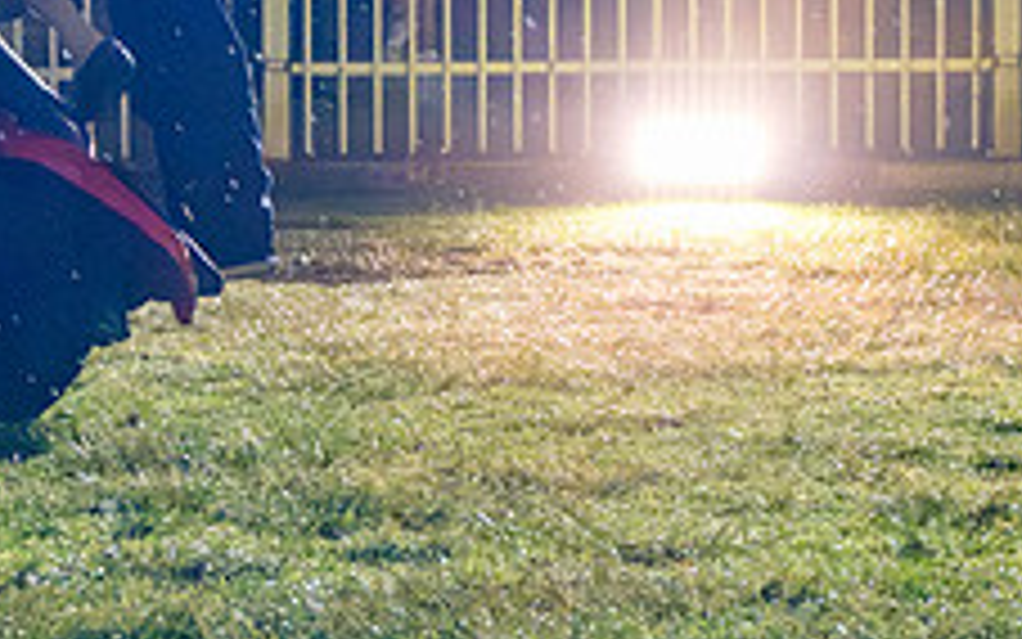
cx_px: -113
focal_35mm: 270
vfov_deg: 4.9
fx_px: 7522
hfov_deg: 7.7
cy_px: 3
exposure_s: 1/800
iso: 12800
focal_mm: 56.3
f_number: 3.6
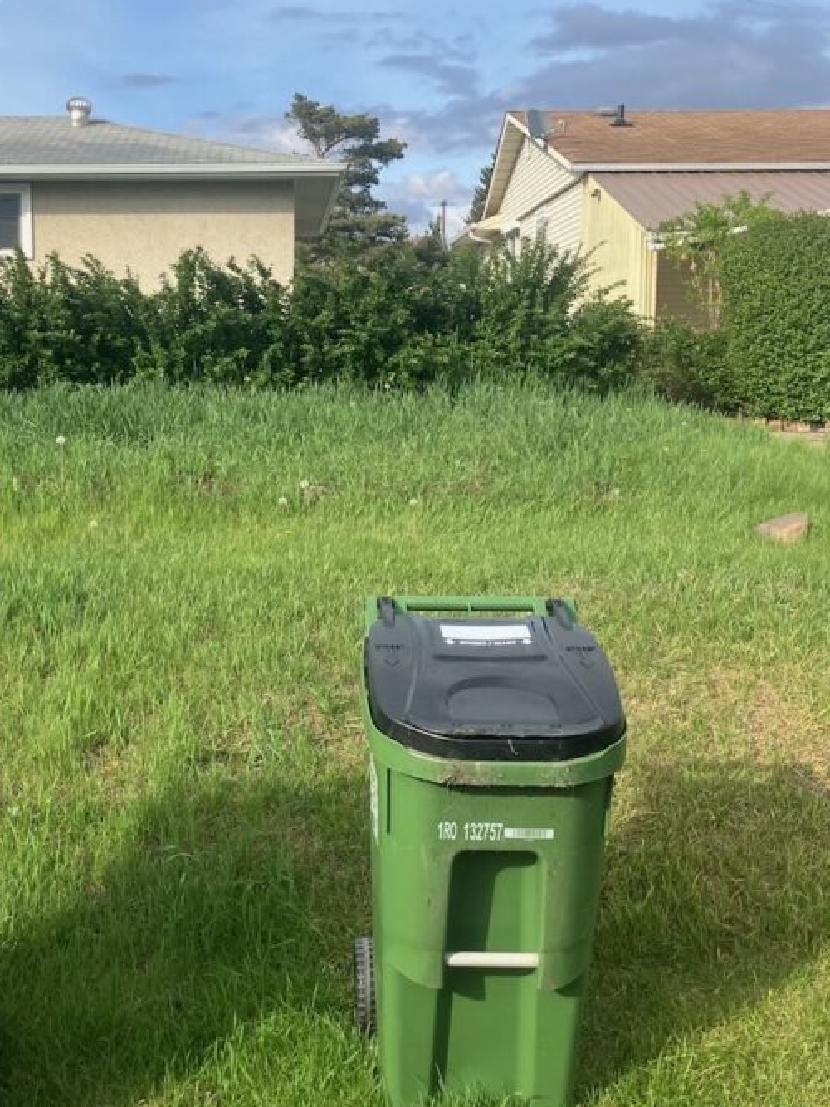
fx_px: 1375
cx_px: 216
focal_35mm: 43
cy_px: 538
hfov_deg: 33.0
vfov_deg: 43.9
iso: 32
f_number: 1.8
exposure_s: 1/1033
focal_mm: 3.99
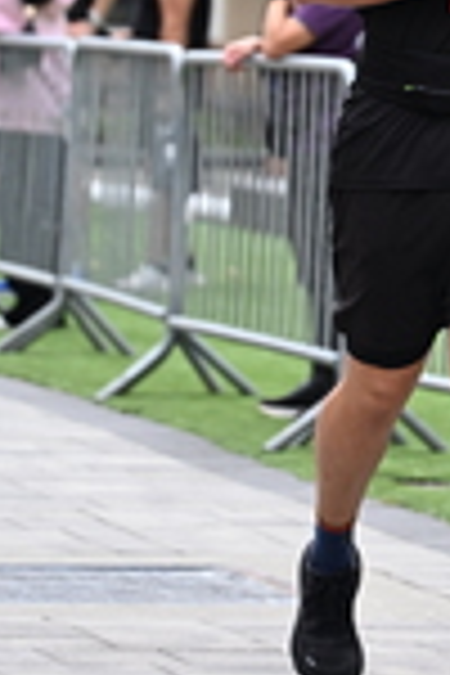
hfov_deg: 3.9
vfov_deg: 5.8
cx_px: 556
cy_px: -122
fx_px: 6581
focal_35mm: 351
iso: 640
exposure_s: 1/2500
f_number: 2.8
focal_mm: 96
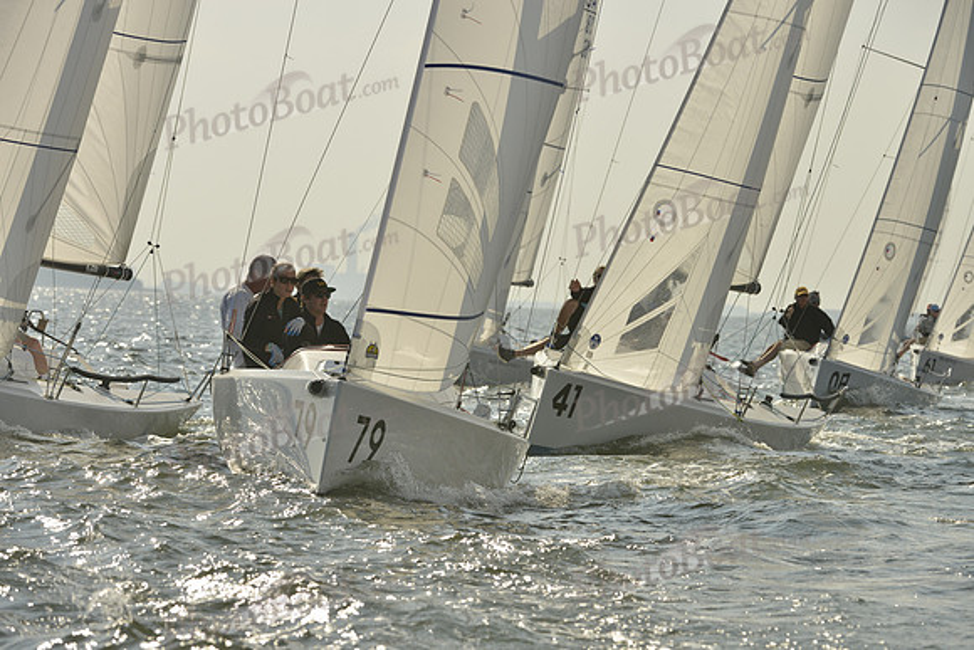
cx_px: 487
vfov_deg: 6.5
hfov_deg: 9.8
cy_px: 325
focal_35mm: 210
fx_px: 5683
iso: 280
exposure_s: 1/1600
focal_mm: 210
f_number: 9
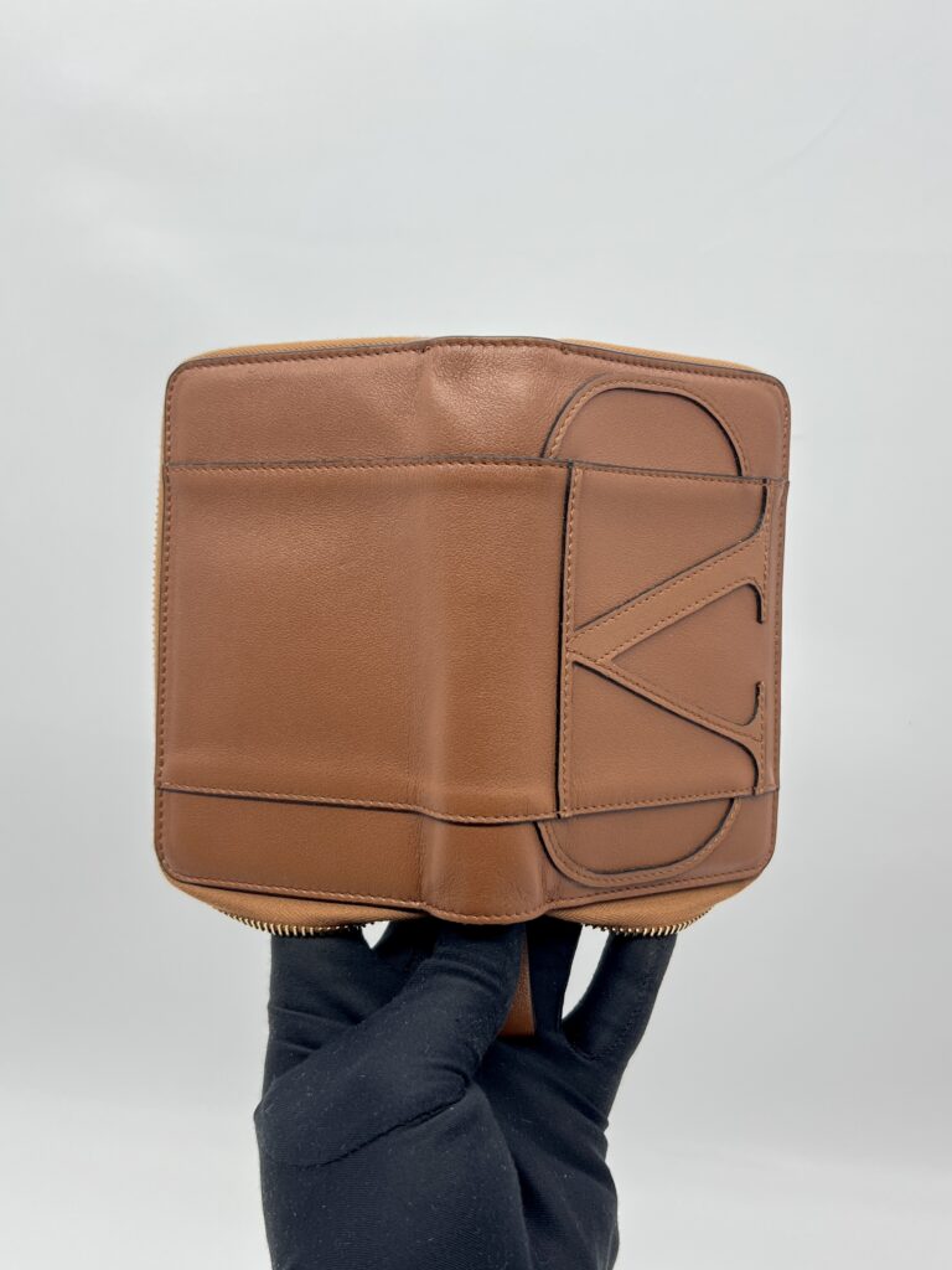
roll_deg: +0.5
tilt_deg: -13.3
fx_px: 953
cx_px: 476
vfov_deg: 67.3
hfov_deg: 53.1
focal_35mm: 26
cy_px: 635
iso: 32
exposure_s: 1/102
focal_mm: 5.7
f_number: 1.5
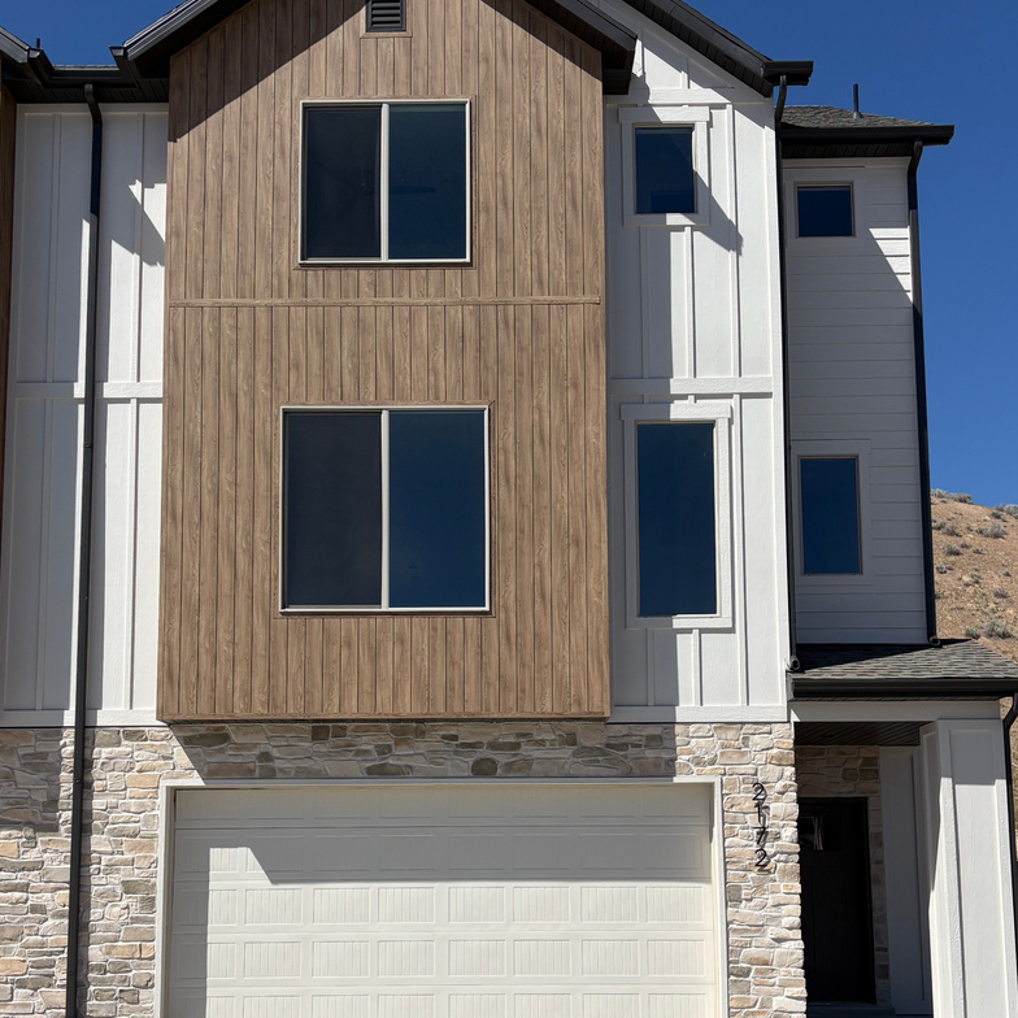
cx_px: 480
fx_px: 1497
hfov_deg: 37.5
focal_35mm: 45
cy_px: 665
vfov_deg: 37.2
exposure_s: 1/6993
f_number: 1.6
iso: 50
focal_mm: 5.96
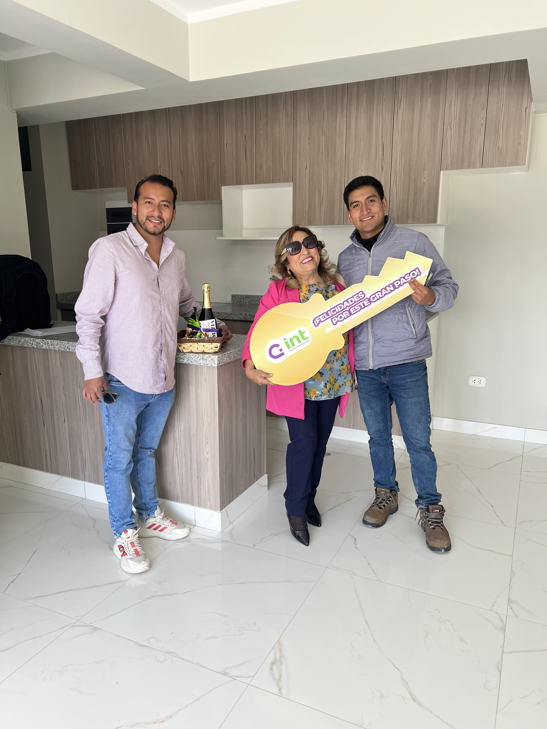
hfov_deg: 53.1
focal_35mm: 26
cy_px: 364
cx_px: 274
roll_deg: +1.0
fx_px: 548
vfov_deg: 67.3
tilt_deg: -11.7
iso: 50
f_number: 1.5
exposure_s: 1/121
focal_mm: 5.7
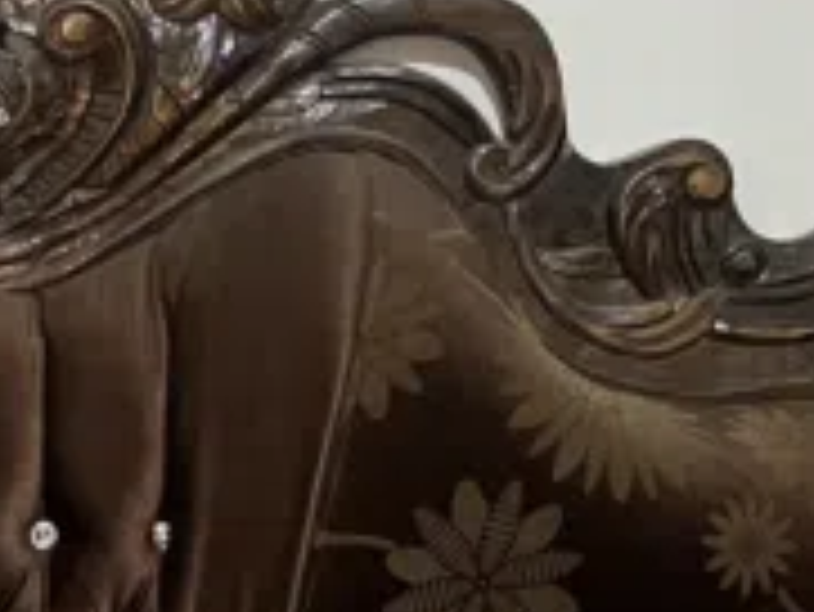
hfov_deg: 20.4
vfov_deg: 15.2
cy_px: 842
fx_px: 2165
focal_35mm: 92
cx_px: -58
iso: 640
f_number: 1.5
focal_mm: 5.7
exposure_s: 1/25
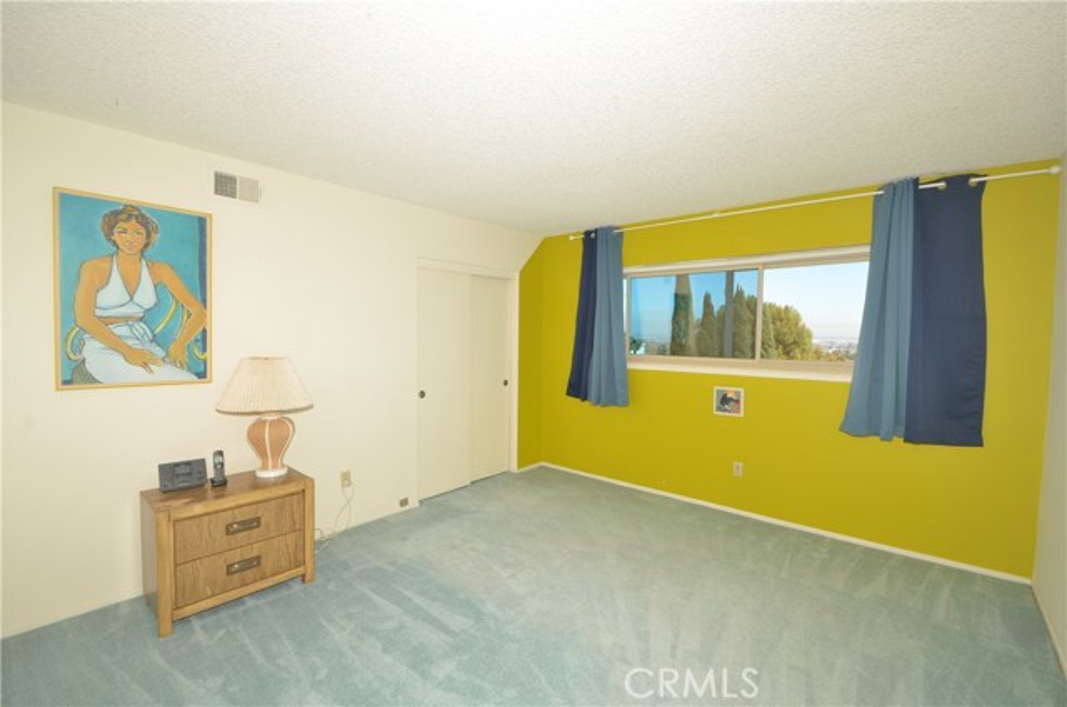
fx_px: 444
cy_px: 354
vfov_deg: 77.1
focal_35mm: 15
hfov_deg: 100.5
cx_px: 534
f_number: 8
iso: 200
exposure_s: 1/125
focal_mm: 10
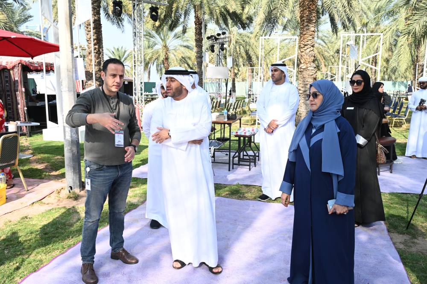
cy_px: 142
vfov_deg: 41.1
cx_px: 214
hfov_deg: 58.7
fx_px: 379
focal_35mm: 32
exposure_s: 1/800
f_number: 10
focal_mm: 32
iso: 1600
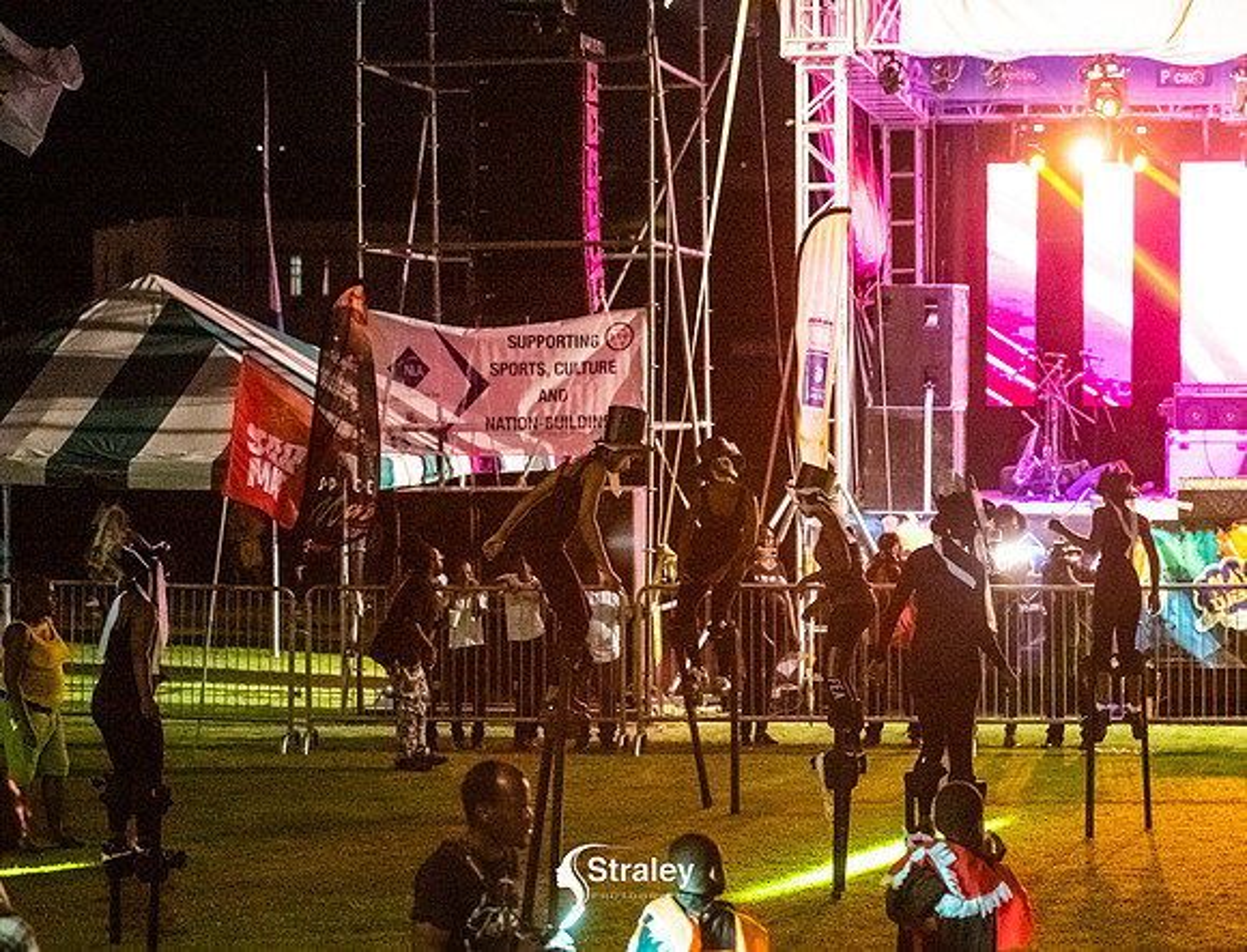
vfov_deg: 17.2
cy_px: 540
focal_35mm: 87
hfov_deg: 22.3
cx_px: 810
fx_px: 3151
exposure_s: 1/200
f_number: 4
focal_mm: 70
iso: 3200
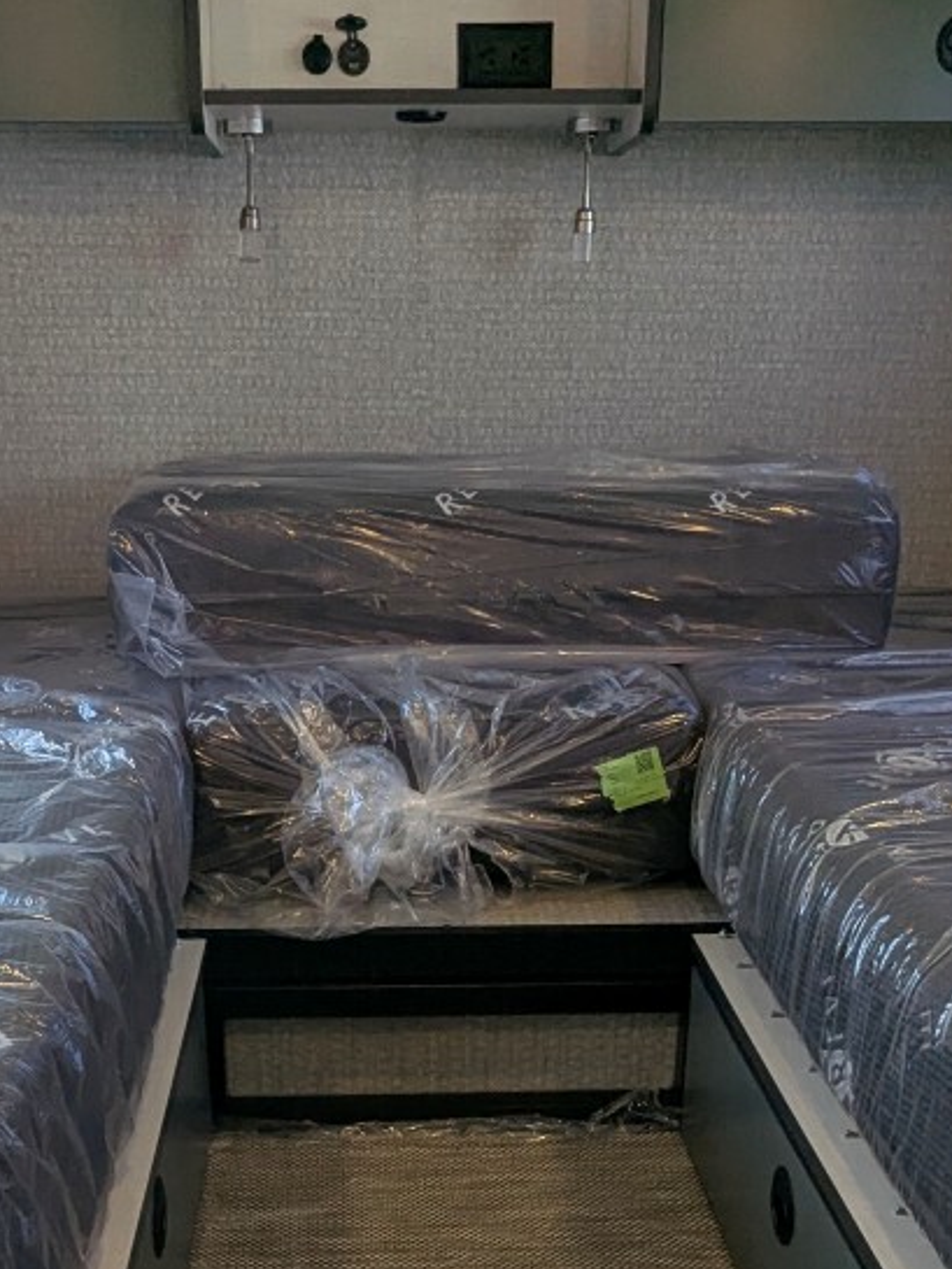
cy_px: 1018
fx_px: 1503
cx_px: 413
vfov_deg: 43.6
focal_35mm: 41
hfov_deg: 35.1
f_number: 2.2
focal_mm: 2.35
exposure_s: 1/147
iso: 37
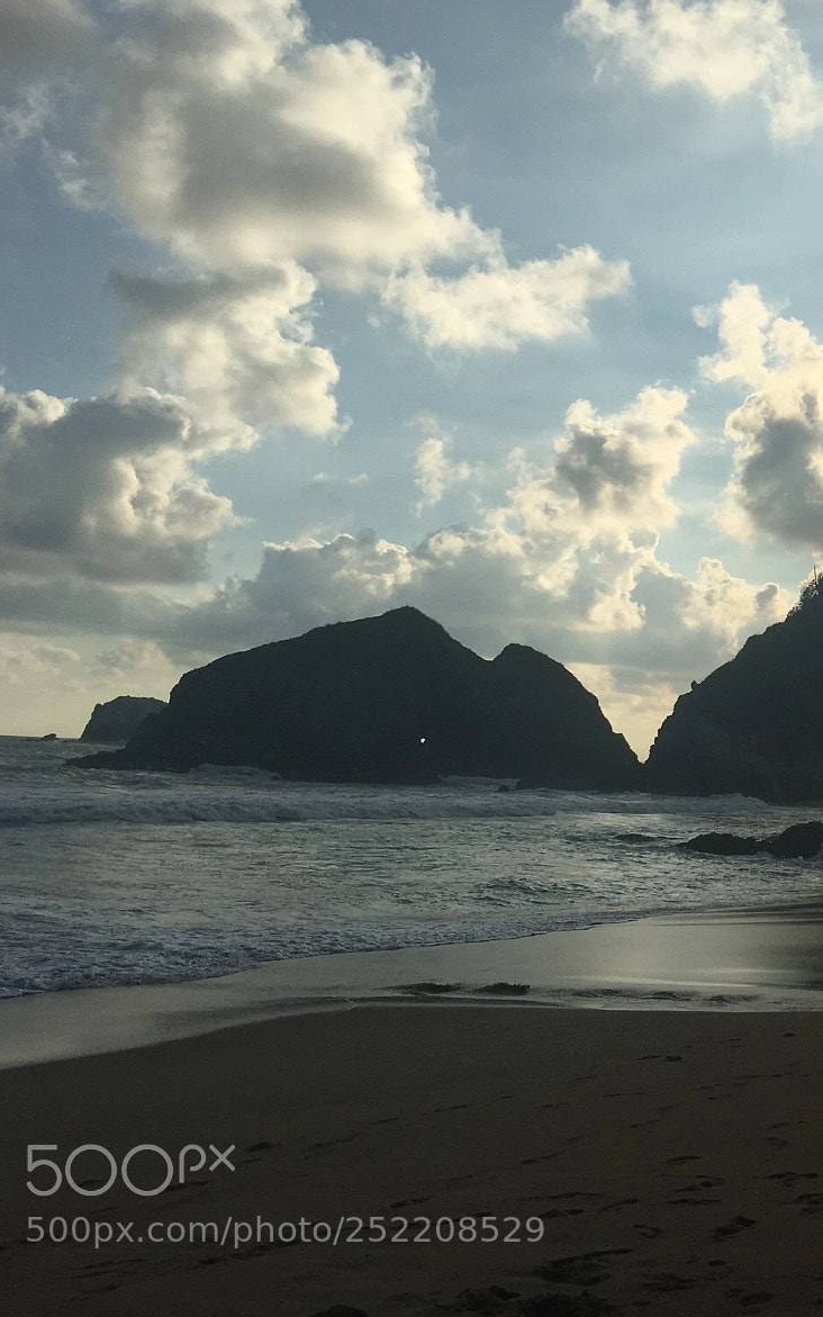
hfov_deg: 28.3
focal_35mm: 42
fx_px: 1507
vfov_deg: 47.2
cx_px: 856
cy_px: 643
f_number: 2.2
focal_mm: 4.15
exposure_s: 1/5495
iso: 25
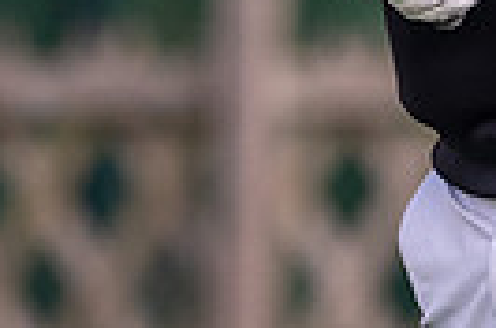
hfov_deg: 0.7
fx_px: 39049
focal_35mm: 2841
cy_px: -220
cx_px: 410
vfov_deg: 0.5
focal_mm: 300
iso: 400
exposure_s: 1/640
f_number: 4
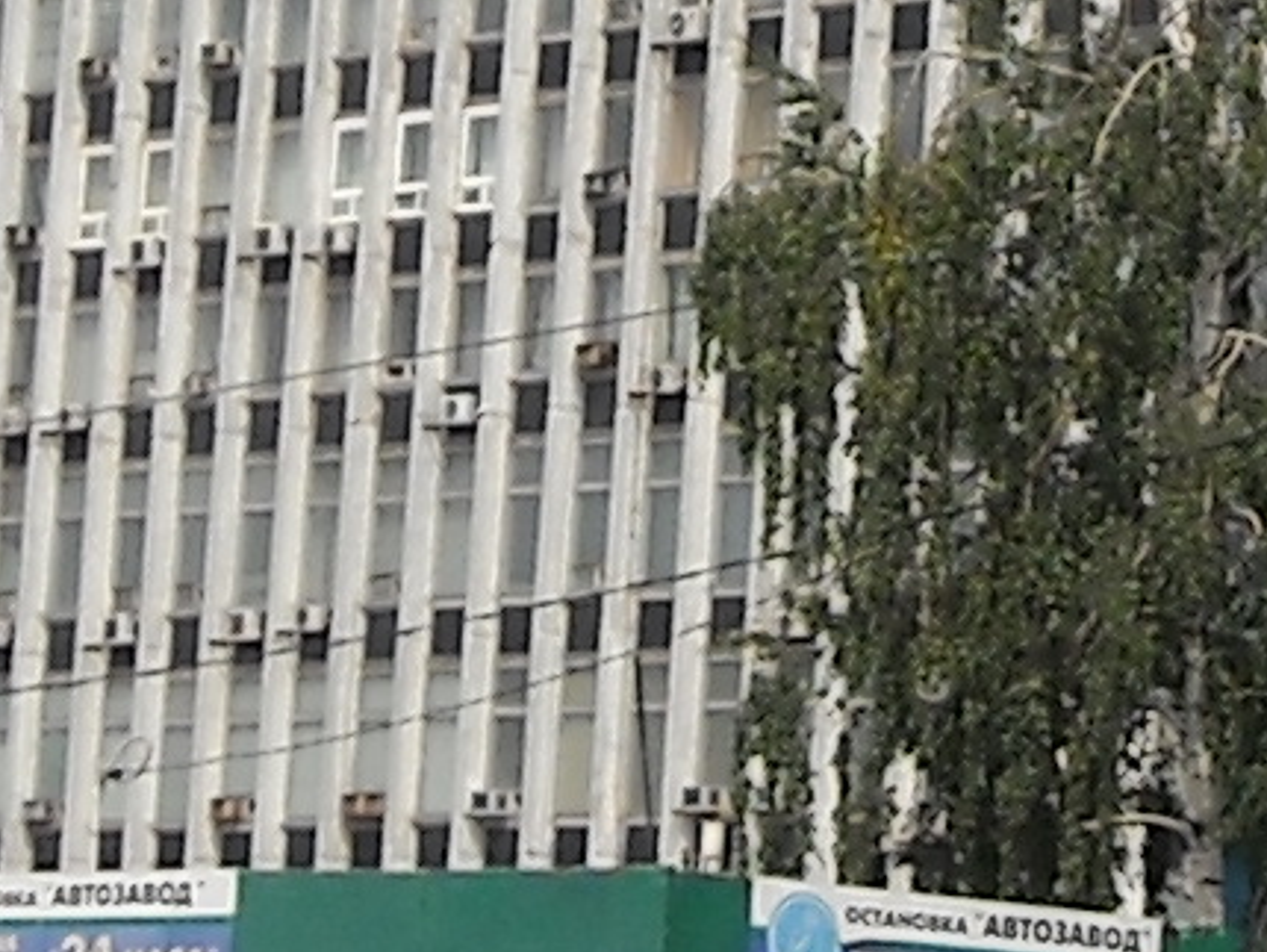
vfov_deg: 5.9
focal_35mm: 250
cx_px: 1049
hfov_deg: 7.9
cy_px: -286
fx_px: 9156
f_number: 5.6
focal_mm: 5.7
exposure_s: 1/369
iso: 64
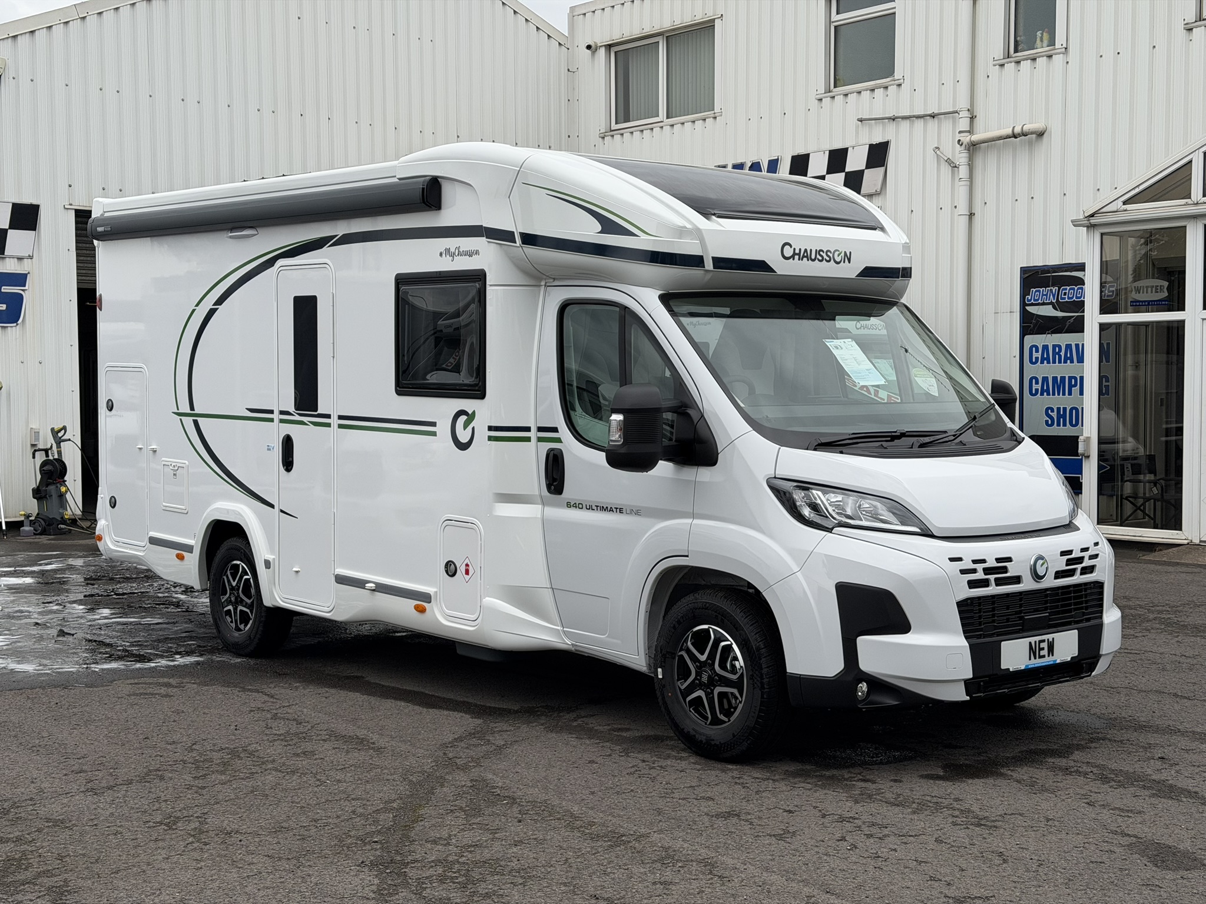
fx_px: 1672
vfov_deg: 30.3
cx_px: 603
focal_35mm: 48
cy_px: 452
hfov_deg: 39.7
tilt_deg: -3.2
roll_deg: +0.2
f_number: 1.78
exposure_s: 1/4329
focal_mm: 6.76
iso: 64
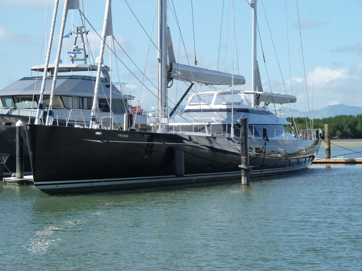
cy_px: 136
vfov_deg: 15.4
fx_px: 1004
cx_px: 181
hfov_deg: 20.4
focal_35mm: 96
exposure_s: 1/400
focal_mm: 15.8
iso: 125
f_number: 4.3
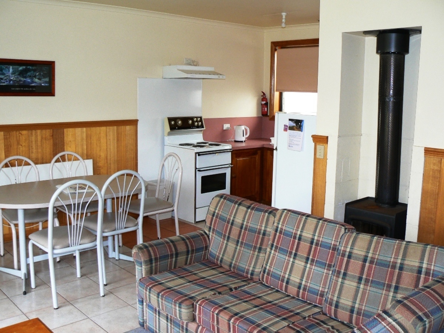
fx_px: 462
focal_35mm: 36
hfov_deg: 51.4
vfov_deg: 39.7
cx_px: 222
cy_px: 166
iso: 125
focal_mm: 6
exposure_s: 1/30
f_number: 2.8
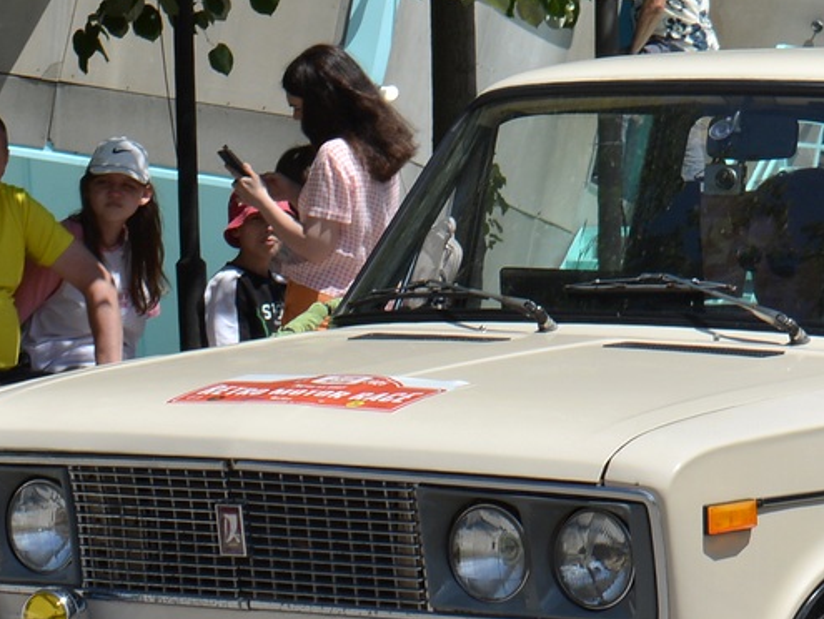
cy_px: 253
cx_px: 784
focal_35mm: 192
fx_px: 4574
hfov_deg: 10.2
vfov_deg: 7.7
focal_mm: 44
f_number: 9
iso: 100
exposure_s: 1/320
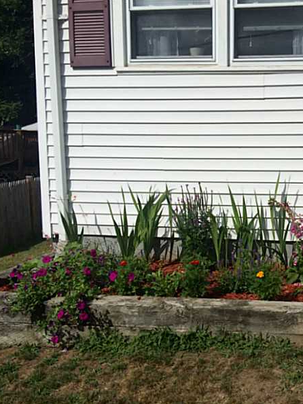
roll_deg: +0.2
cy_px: 203
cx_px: 264
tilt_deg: -5.2
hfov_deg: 35.0
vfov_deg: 47.9
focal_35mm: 39
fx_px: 455
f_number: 2.2
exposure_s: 1/6849
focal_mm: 4.15
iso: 40
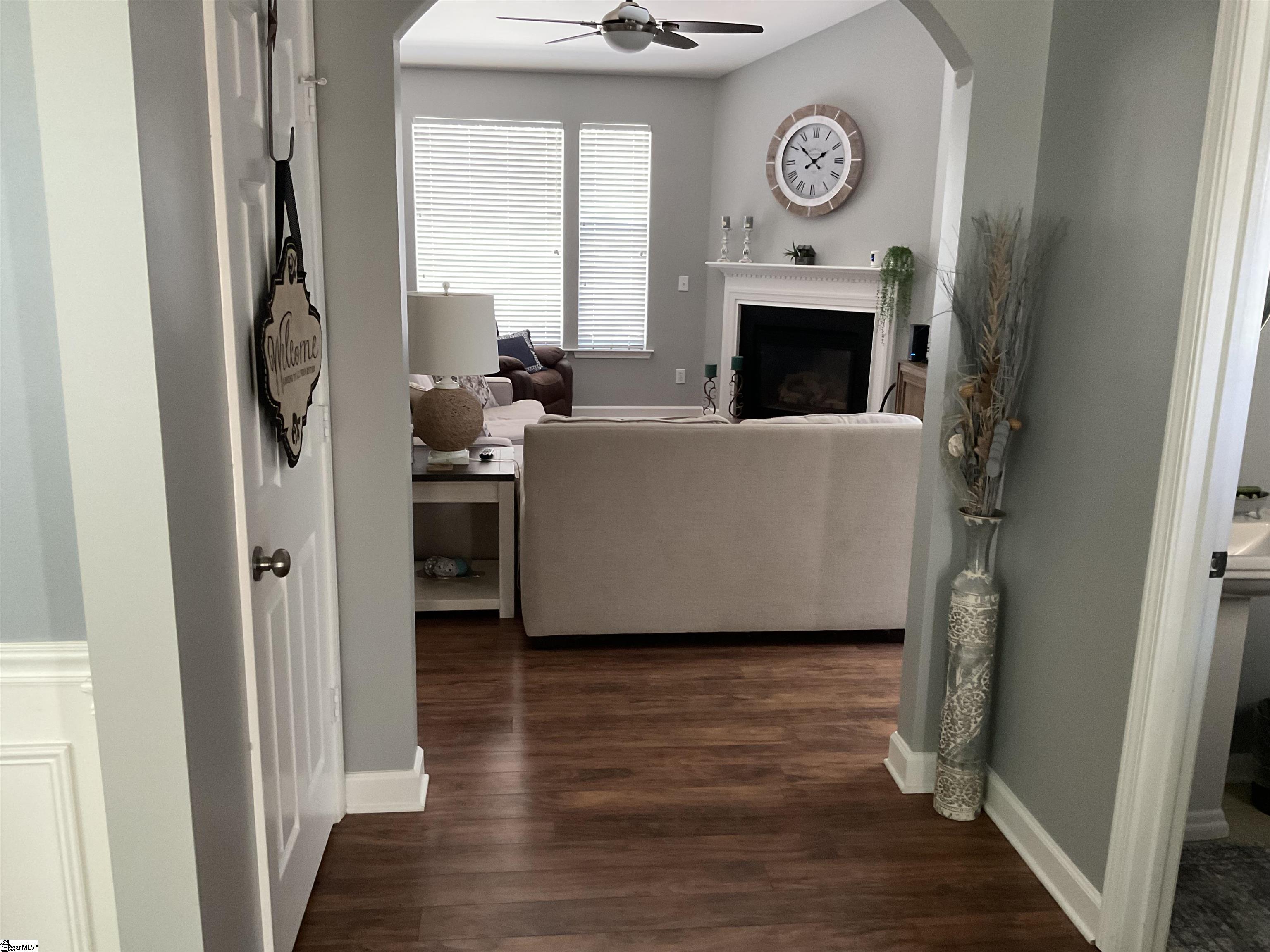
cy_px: 476
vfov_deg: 48.2
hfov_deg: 61.7
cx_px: 635
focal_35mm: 29
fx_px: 1064
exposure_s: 1/40
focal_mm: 3
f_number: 1.8
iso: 320
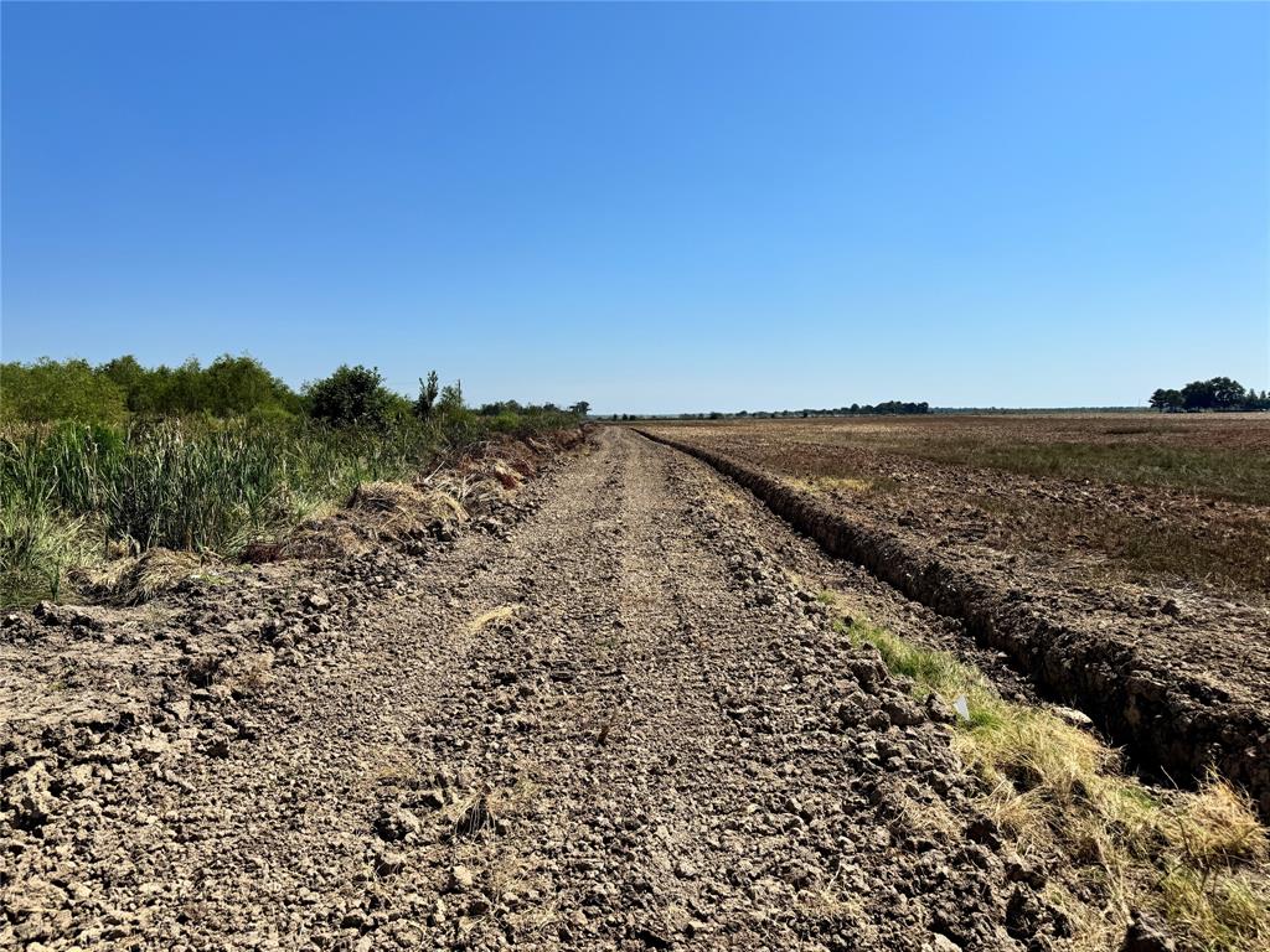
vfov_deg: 56.8
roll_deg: +1.3
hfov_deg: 71.6
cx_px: 635
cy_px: 476
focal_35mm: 24
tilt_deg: -4.5
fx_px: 881
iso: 80
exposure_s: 1/7937
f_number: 1.78
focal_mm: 6.76
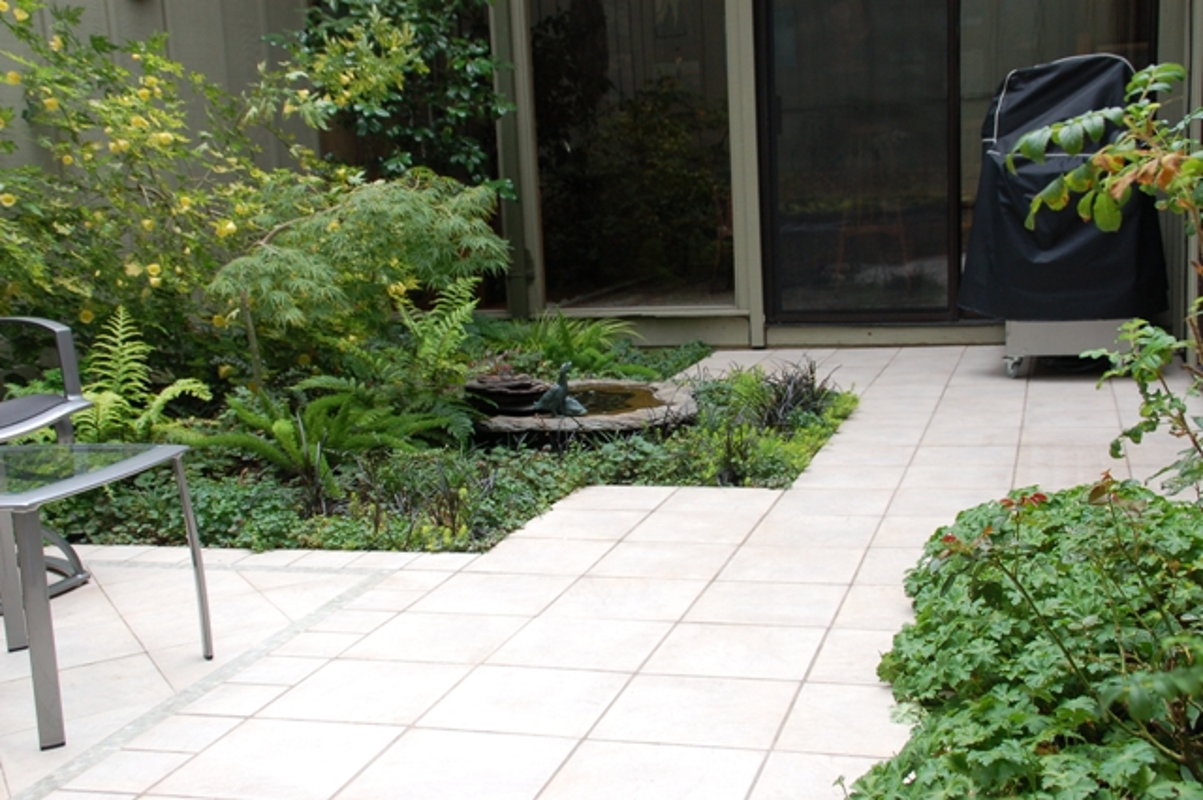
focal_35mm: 42
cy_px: 400
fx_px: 1403
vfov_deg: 31.9
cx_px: 602
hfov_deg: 46.4
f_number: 8
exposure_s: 1/50
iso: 400
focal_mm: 28
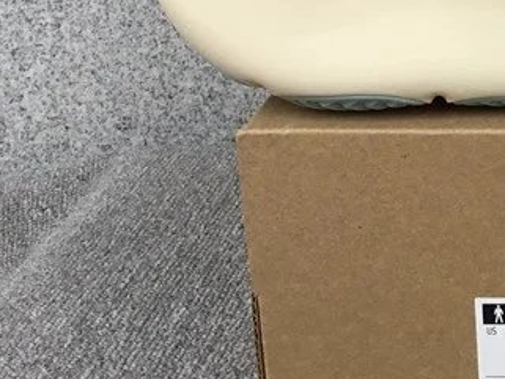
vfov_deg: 16.7
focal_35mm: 87
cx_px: 647
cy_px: 13
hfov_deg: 20.6
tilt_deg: -17.5
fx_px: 1270
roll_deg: +0.8
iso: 25
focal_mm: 3.3
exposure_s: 1/100
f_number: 2.4
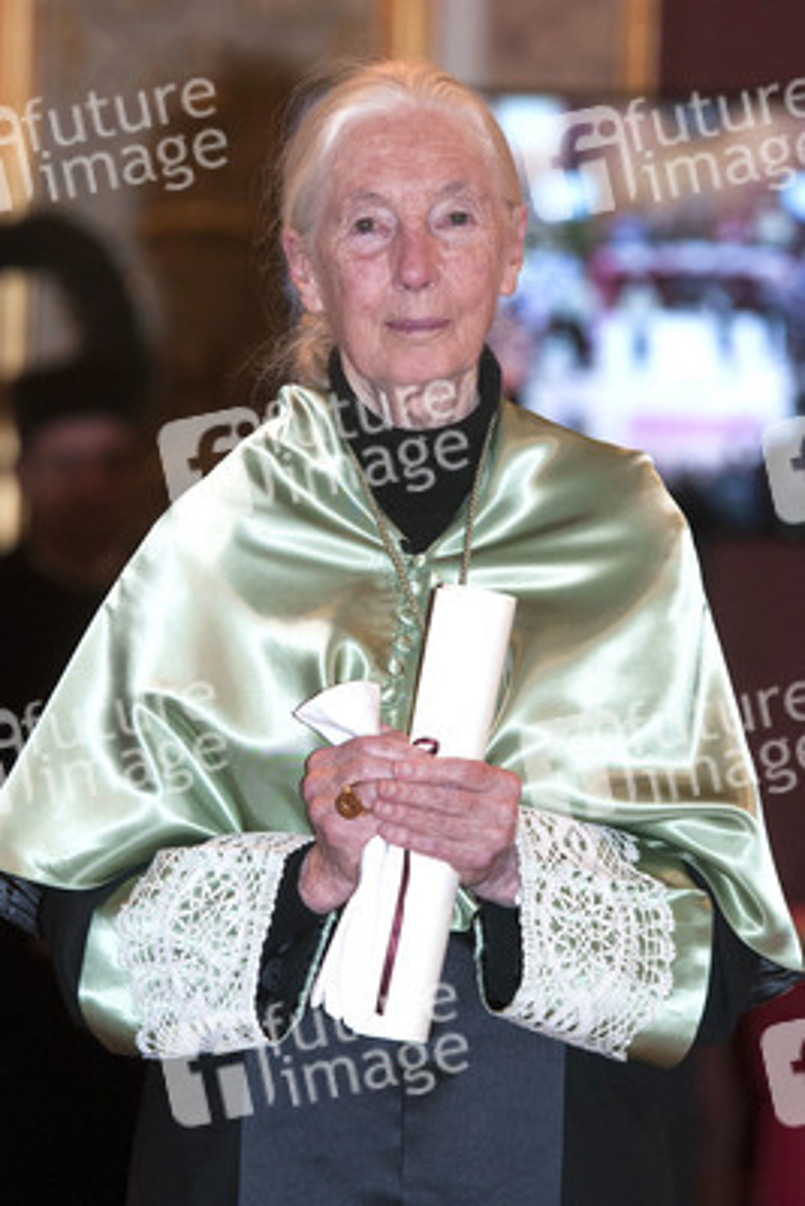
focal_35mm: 300
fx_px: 10053
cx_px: 402
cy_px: 603
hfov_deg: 4.6
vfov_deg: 6.9
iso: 800
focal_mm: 200
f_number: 4.5
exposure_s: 1/125
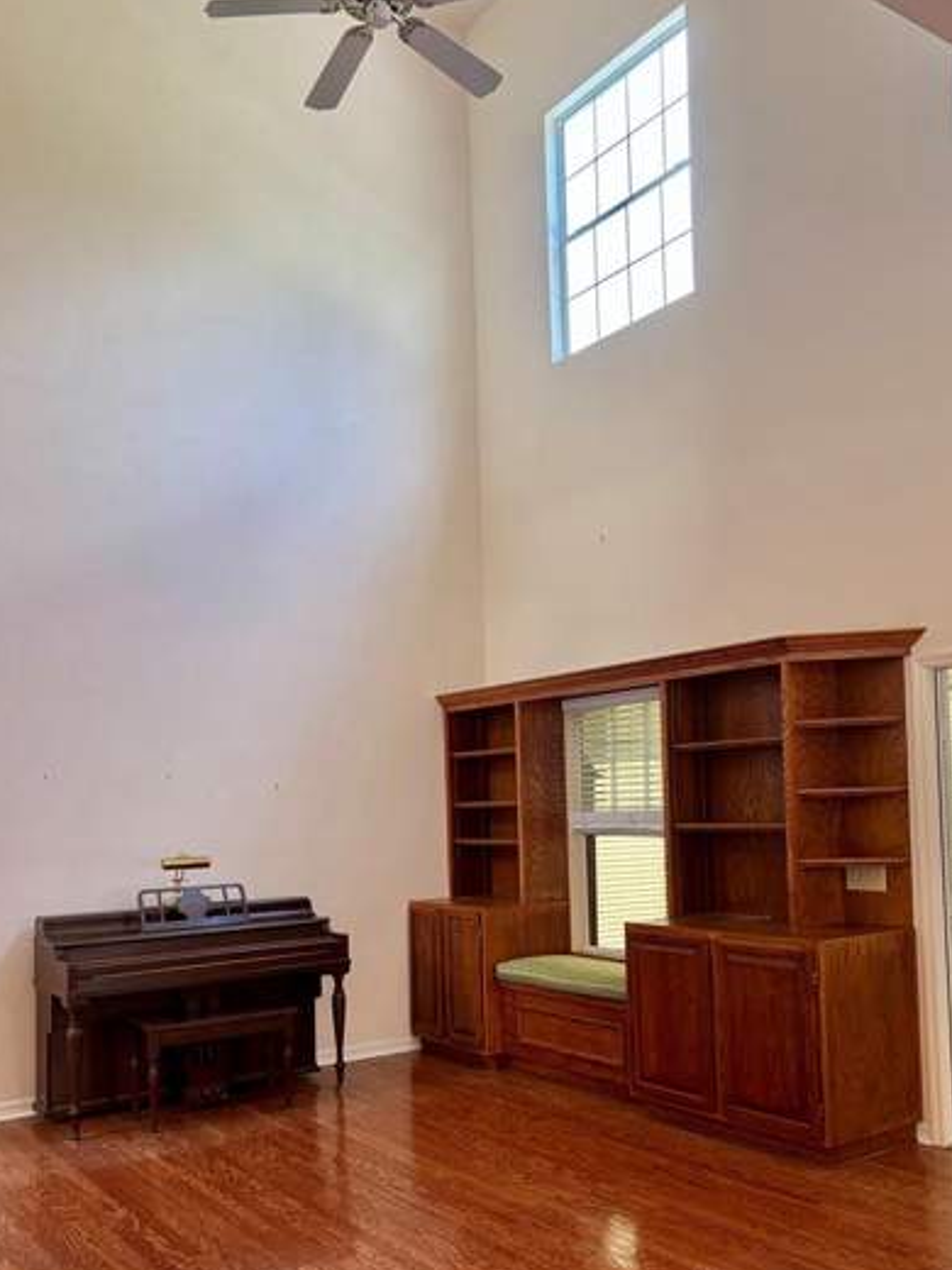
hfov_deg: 44.1
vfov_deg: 56.4
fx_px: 1173
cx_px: 532
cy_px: 760
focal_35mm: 32
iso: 125
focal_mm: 5.96
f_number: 1.6
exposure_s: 1/60
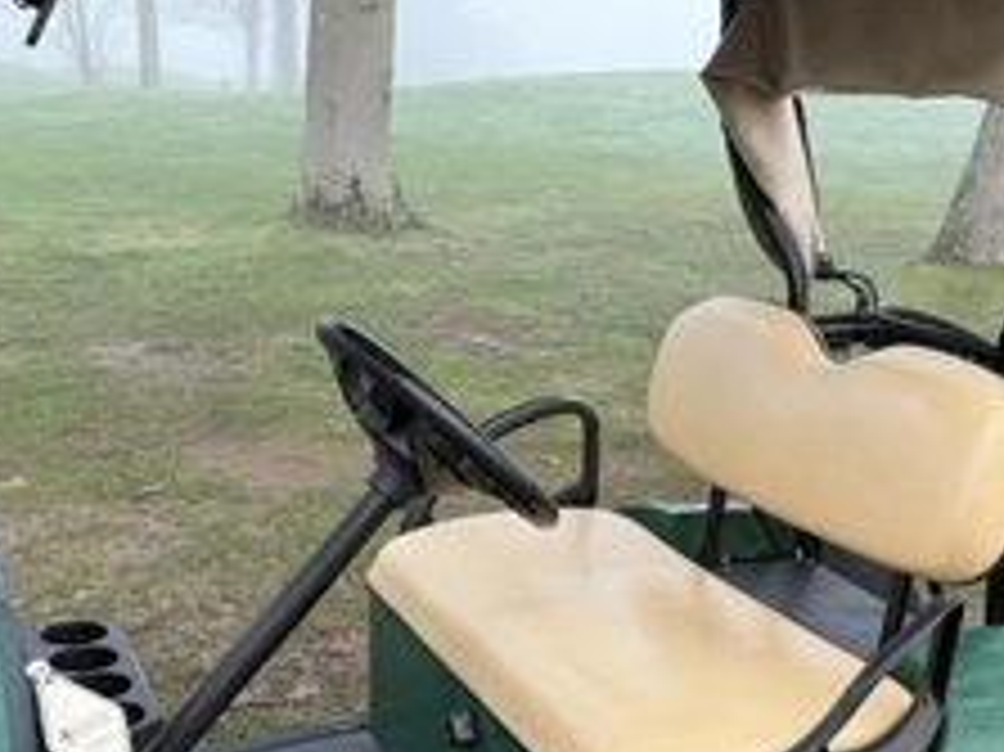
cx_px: 648
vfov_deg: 32.2
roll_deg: -2.2
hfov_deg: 43.4
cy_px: 653
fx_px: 1246
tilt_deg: -23.4
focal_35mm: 43
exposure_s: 1/121
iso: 125
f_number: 1.78
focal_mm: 6.76
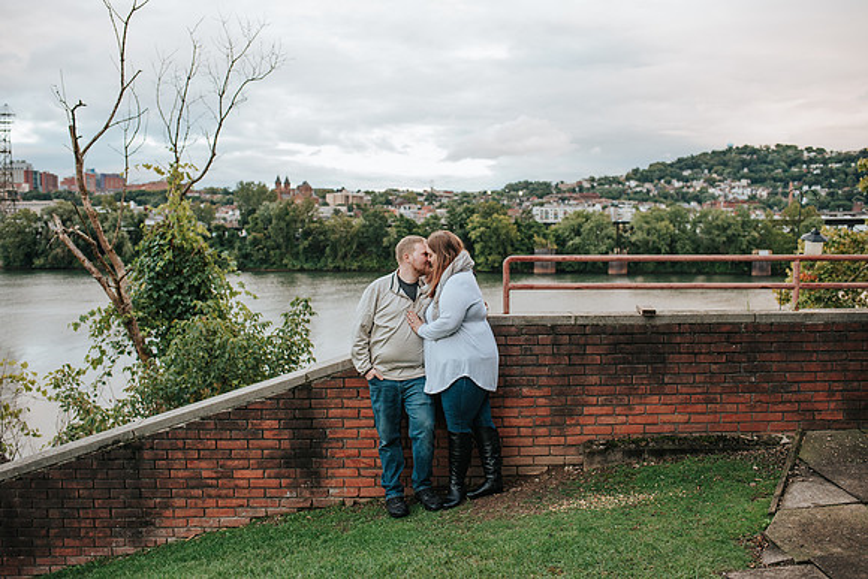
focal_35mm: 35
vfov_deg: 37.9
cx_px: 434
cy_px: 290
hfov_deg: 54.4
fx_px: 844
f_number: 3.2
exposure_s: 1/640
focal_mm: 35
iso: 1000
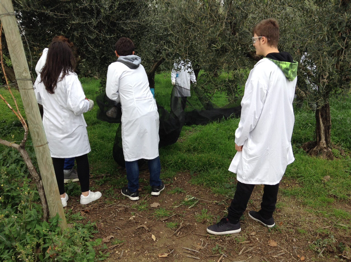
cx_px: 176
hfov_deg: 55.4
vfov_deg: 42.8
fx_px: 334
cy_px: 131
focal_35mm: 33
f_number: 2.4
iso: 25
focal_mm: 3.3
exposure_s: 1/159
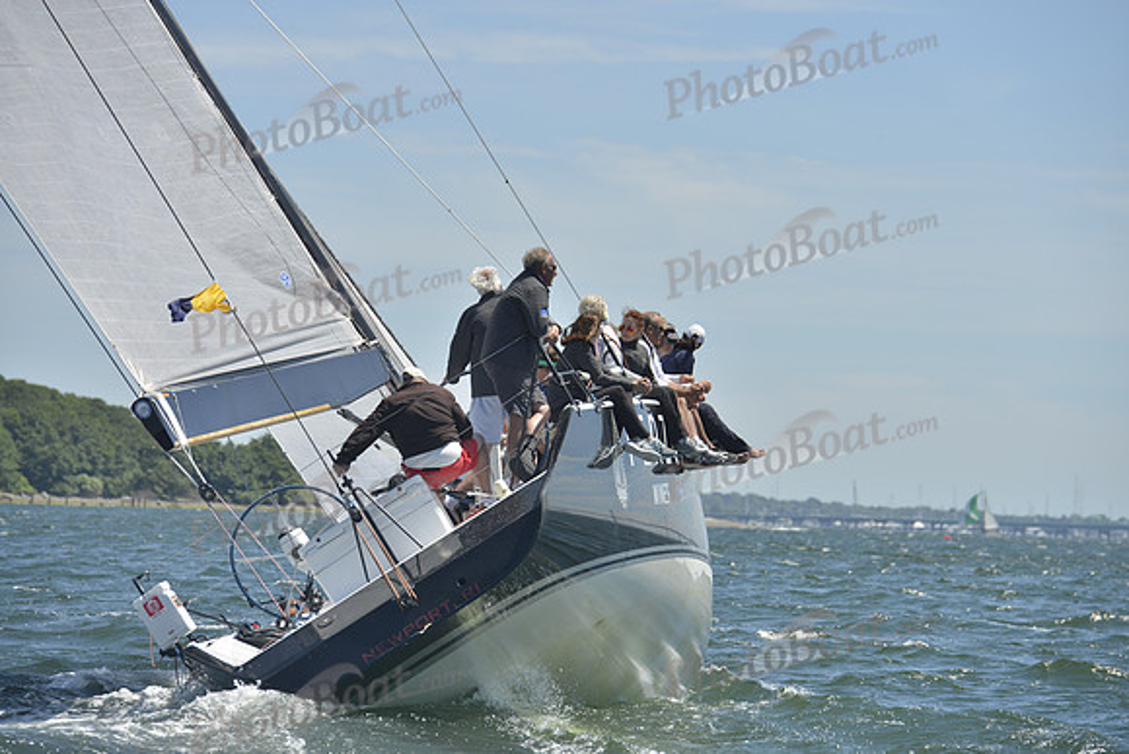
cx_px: 564
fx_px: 5960
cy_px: 377
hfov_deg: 10.8
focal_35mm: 190
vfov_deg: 7.2
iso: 280
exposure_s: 1/1250
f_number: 7.1
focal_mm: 190
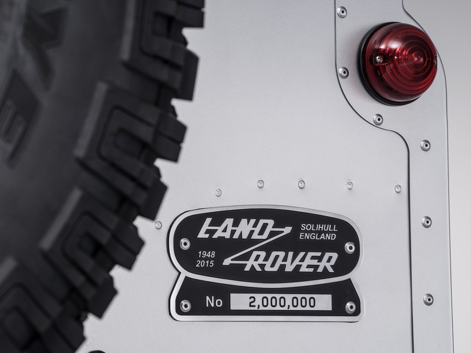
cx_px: 238
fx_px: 1959
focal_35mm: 144
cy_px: 178
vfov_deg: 10.3
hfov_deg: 13.7
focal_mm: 132
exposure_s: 4
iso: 100
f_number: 8
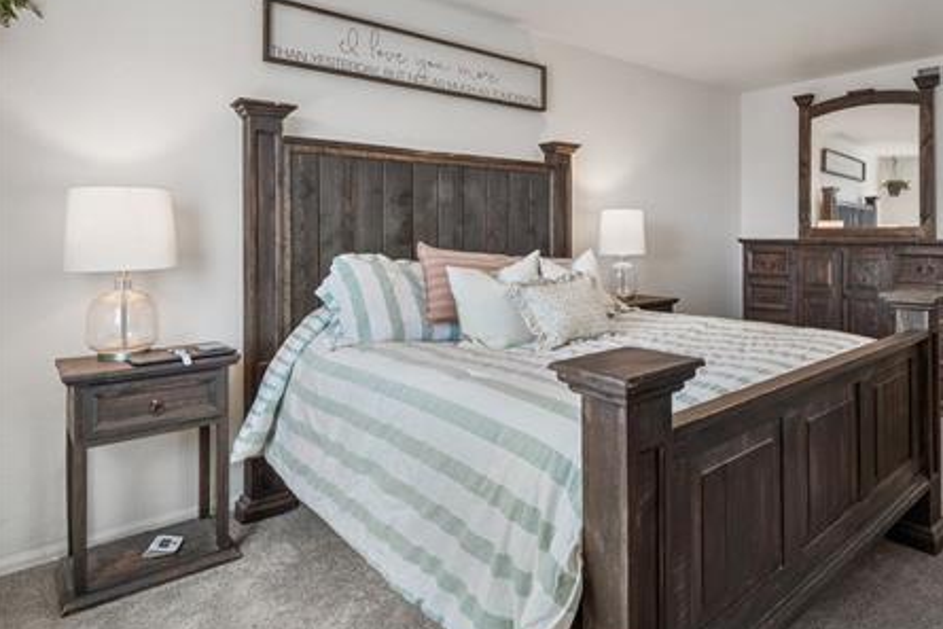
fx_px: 603
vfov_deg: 54.3
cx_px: 674
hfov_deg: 72.3
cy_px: 224
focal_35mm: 23
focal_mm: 16
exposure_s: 1/13
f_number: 9
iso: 200
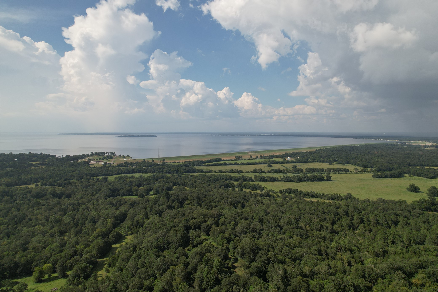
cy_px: 140
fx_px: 280
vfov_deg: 55.1
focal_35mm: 23
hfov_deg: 76.1
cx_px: 229
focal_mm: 8.38
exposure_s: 1/180
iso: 100
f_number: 2.8
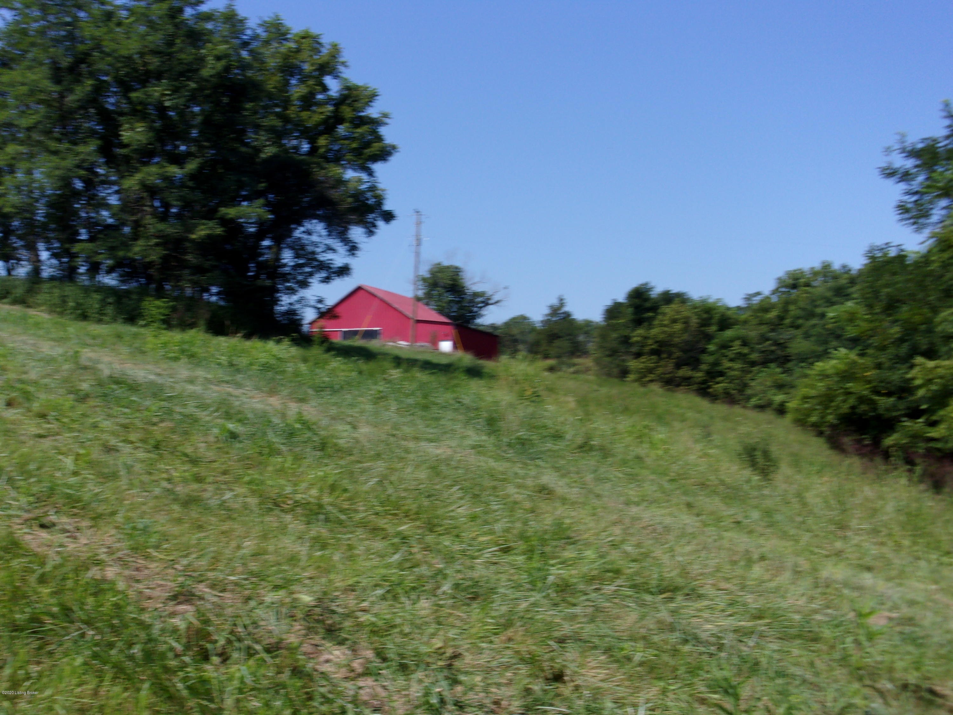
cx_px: 476
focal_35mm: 43
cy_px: 358
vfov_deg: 33.6
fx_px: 1184
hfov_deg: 43.9
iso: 80
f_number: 12.5
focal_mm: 7.8
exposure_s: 1/80
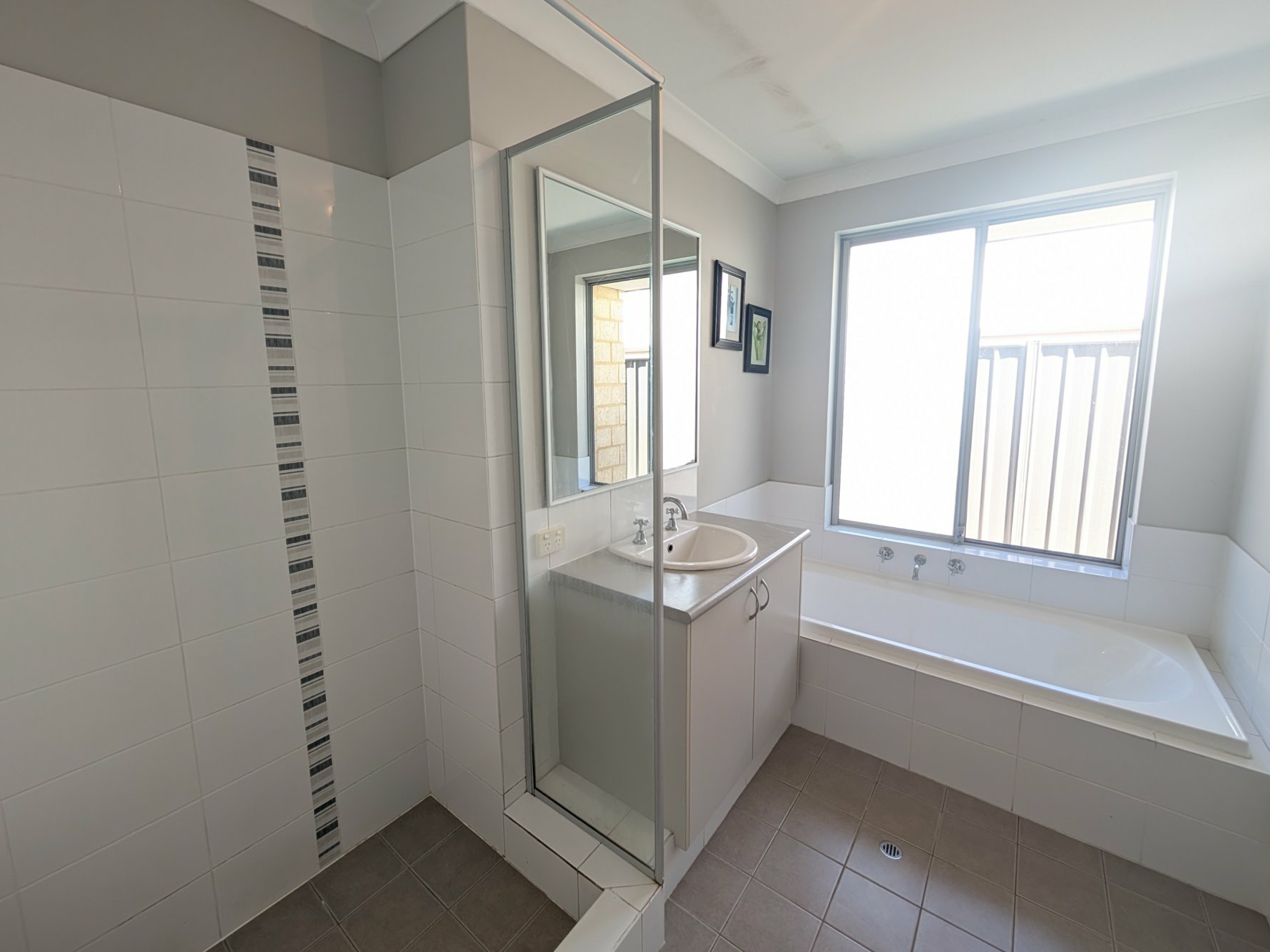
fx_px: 477
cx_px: 618
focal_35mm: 13
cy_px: 438
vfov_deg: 89.7
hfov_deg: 106.2
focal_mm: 2.02
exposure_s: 1/101
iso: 53
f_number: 1.7
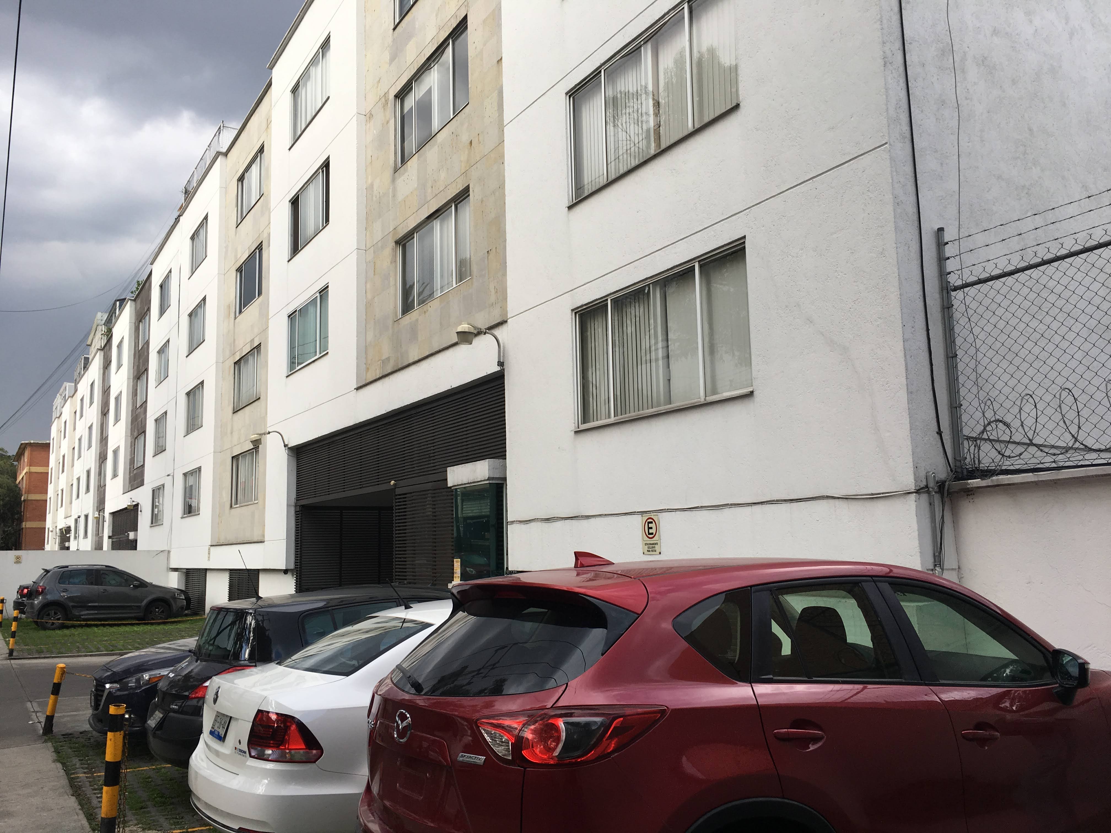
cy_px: 416
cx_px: 556
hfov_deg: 61.7
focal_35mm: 29
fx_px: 931
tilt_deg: +8.4
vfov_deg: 48.2
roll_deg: +0.7
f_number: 2.2
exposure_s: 1/159
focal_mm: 4.15
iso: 25
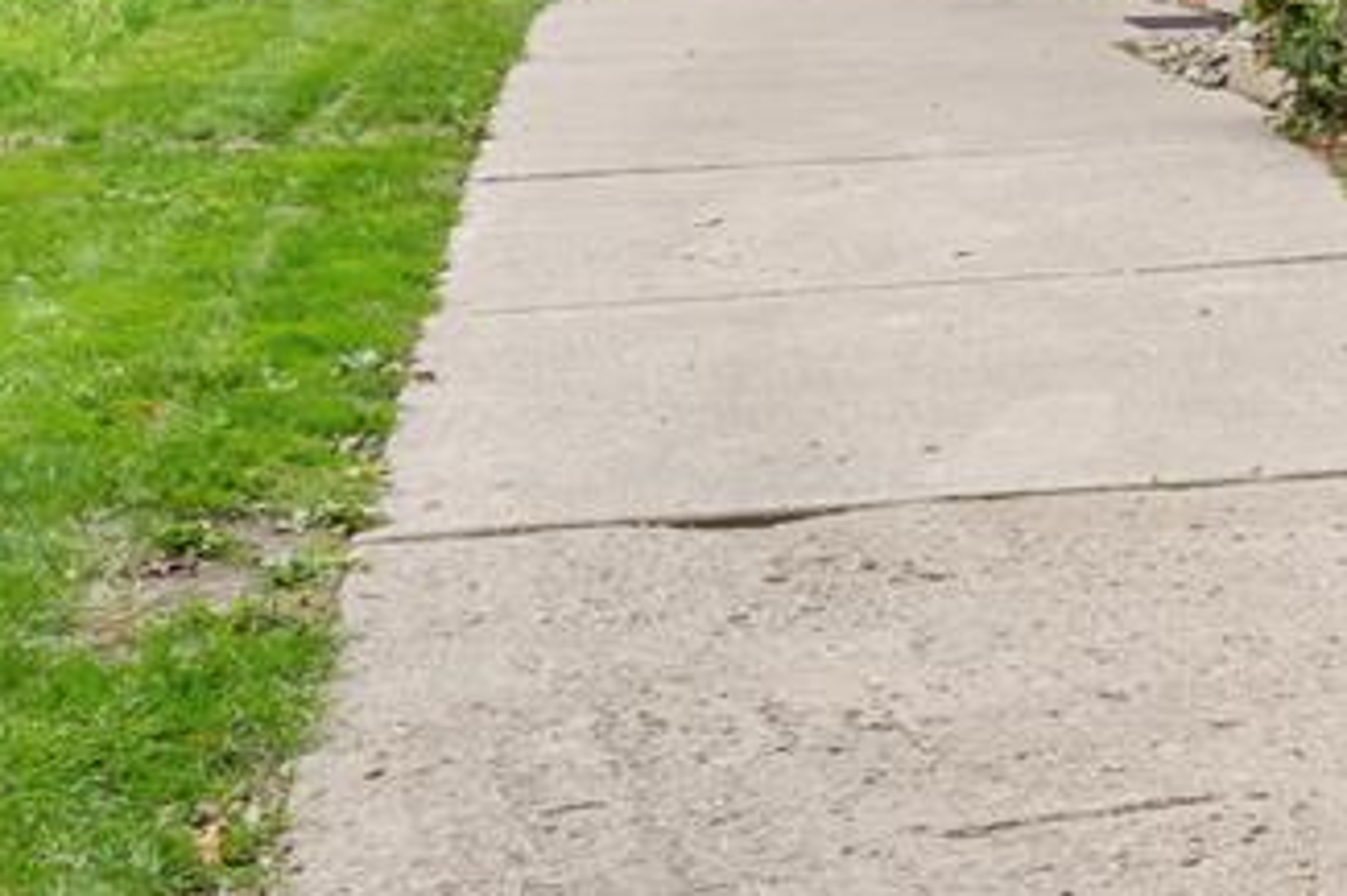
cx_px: 2082
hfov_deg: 19.7
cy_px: -239
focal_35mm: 88
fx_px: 3291
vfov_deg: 14.9
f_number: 9
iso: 400
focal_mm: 28
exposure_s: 1/60
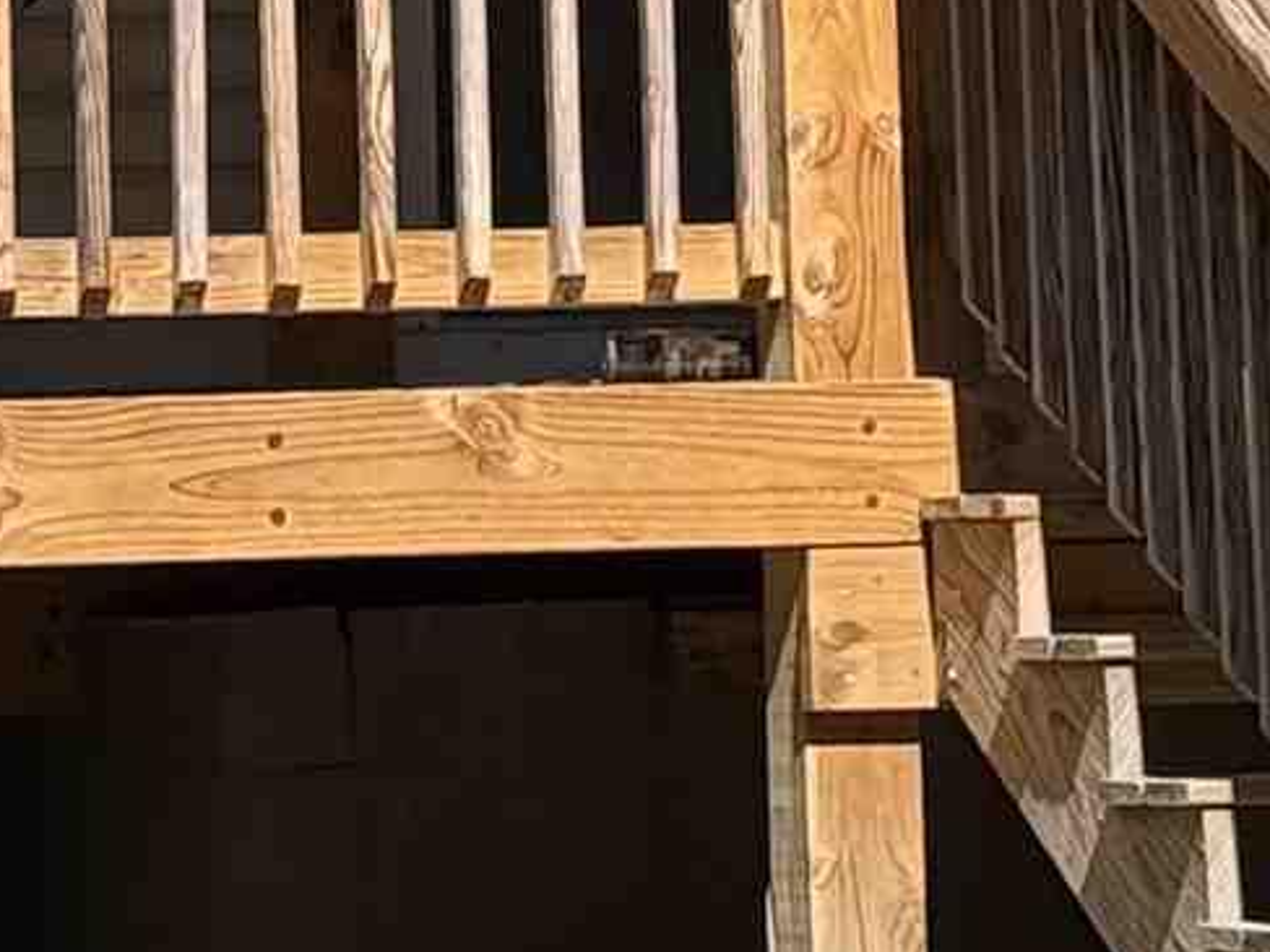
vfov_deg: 4.8
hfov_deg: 6.6
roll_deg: +2.3
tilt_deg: +8.5
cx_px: 773
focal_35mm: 302
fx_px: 11080
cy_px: -1053
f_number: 1.78
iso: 64
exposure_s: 1/2110
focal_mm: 6.76
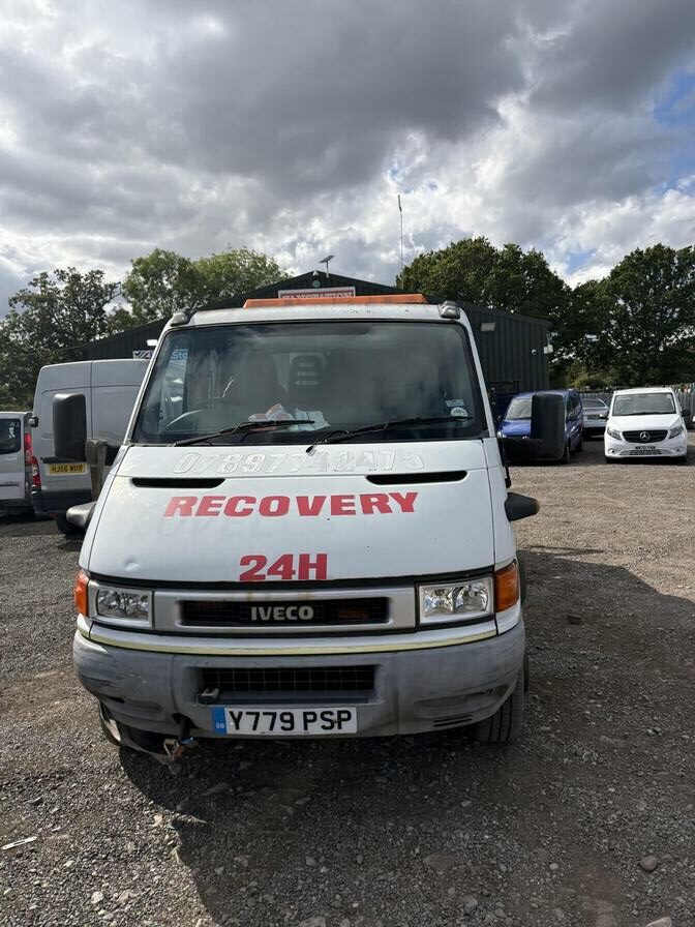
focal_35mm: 26
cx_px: 348
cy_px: 464
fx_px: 696
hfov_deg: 53.1
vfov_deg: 67.3
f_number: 1.6
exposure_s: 1/6993
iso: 64
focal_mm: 5.96
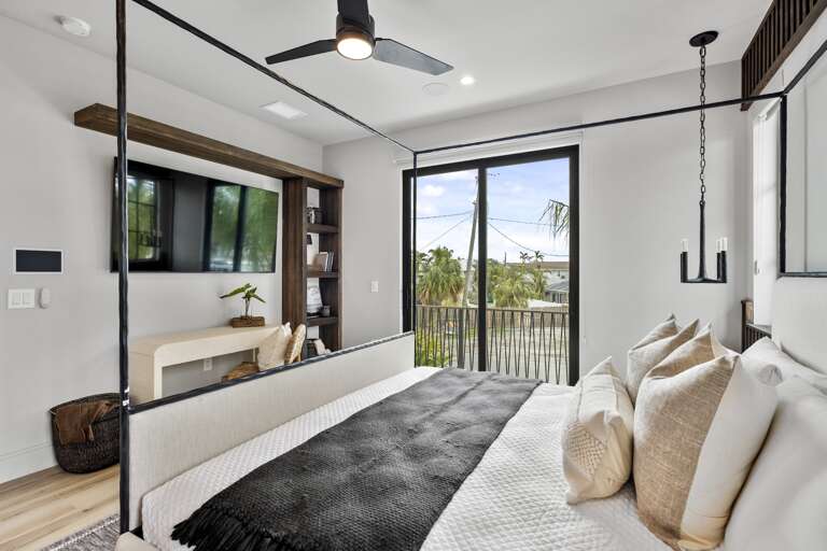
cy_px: 276
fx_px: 368
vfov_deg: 73.7
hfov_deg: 96.7
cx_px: 414
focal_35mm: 16
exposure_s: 1/15
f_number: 4.5
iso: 400
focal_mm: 10.5
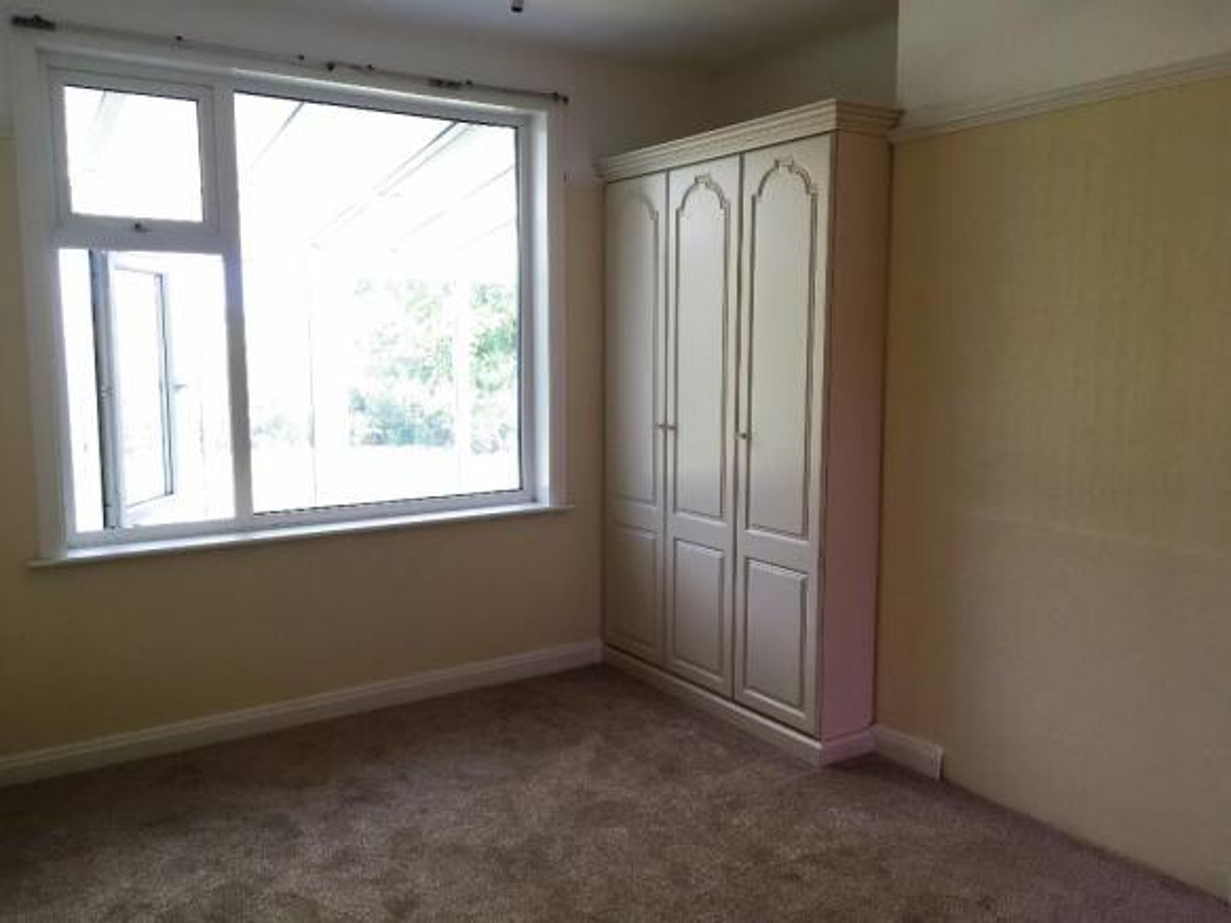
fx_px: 1031
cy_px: 462
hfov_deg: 61.7
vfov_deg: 48.2
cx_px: 616
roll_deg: +0.5
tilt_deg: -8.9
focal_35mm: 29
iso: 25
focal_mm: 4.15
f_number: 2.2
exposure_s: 1/50
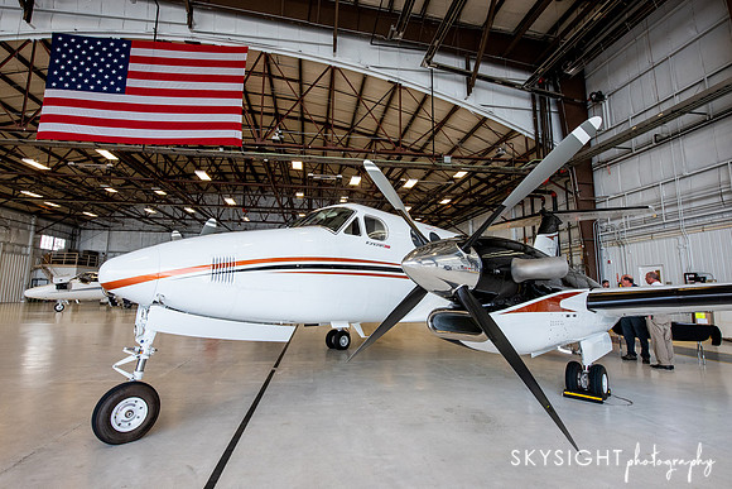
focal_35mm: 18
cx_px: 361
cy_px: 240
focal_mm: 17
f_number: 9
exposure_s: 1/250
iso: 2000
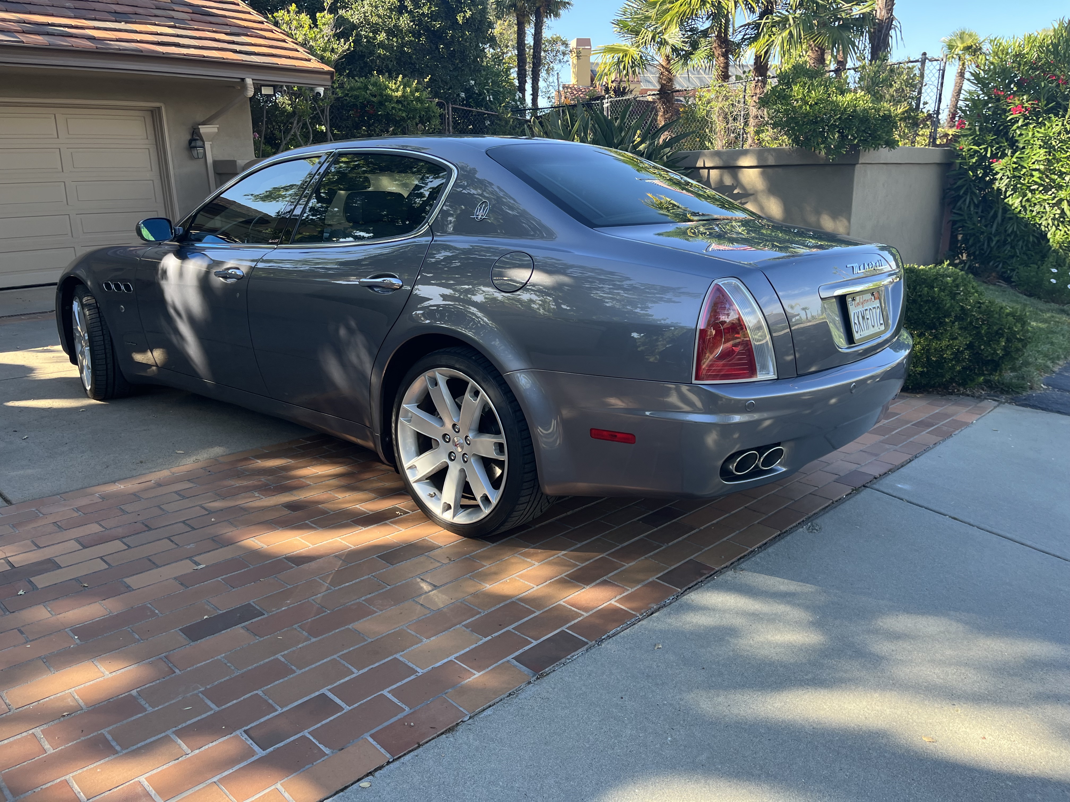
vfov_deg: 53.1
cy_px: 401
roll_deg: +0.8
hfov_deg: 67.3
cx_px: 535
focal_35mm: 26
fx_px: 804
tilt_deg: -13.9
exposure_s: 1/355
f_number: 1.6
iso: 50
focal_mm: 5.1
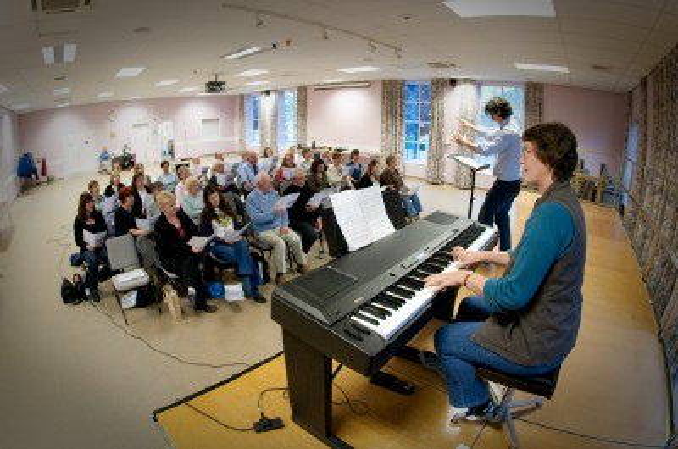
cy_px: 224
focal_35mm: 15
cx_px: 339
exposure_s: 1/50
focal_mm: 10
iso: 1600
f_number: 4
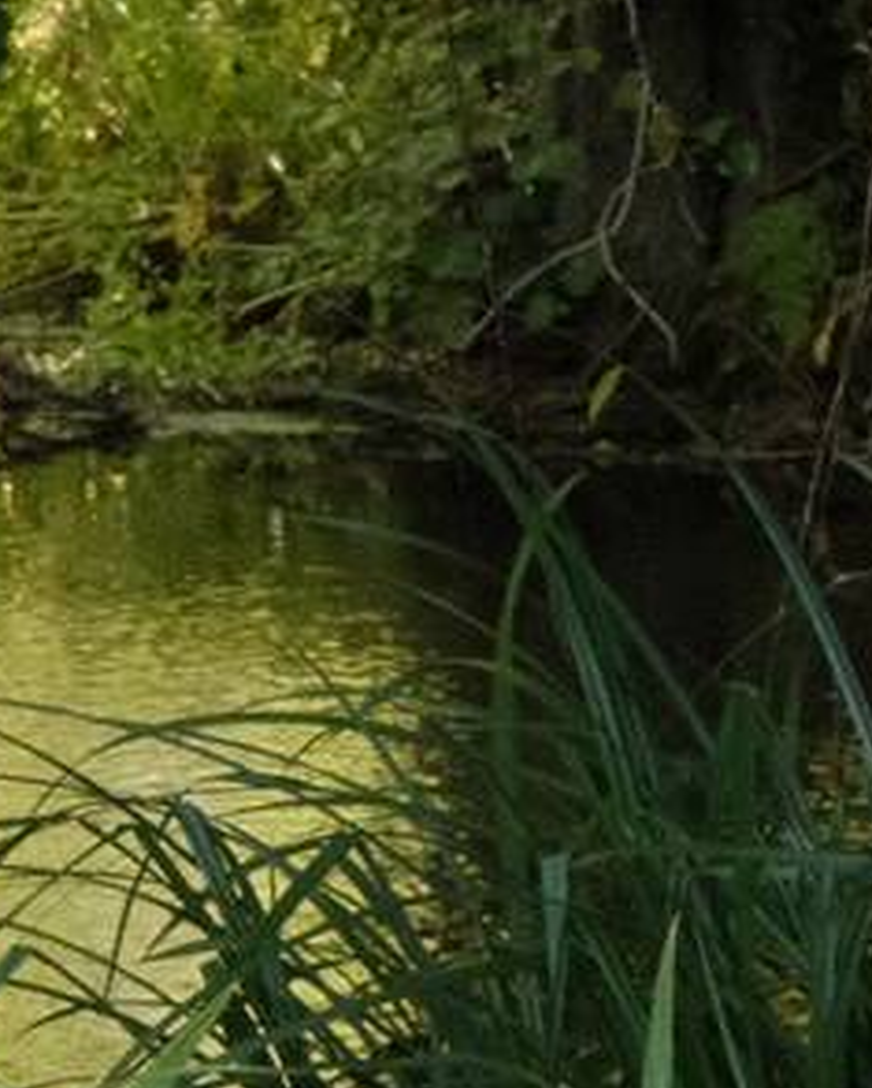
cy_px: 366
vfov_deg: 7.4
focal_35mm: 261
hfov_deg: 5.8
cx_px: -943
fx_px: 8407
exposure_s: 1/105
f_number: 10
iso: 4000
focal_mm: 34.2
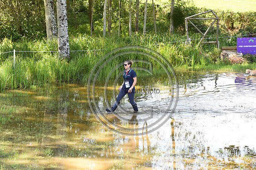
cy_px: 85
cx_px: 128
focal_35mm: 110
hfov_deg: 18.6
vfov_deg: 12.4
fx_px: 782
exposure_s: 1/1000
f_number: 5
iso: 1250
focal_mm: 110
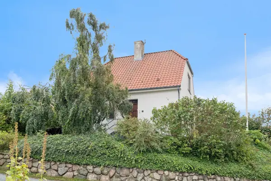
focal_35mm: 28
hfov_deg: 64.6
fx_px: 215
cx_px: 136
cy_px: 90
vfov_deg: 45.7
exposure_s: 1/160
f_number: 7.1
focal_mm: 19
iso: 200
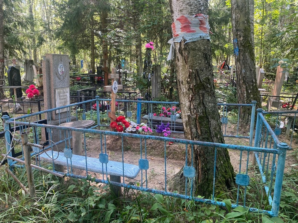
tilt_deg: -12.5
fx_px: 224
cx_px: 149
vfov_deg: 53.1
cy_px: 112
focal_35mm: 26
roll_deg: -0.7
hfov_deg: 67.3
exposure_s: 1/113
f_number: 1.8
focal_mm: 4.25
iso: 125
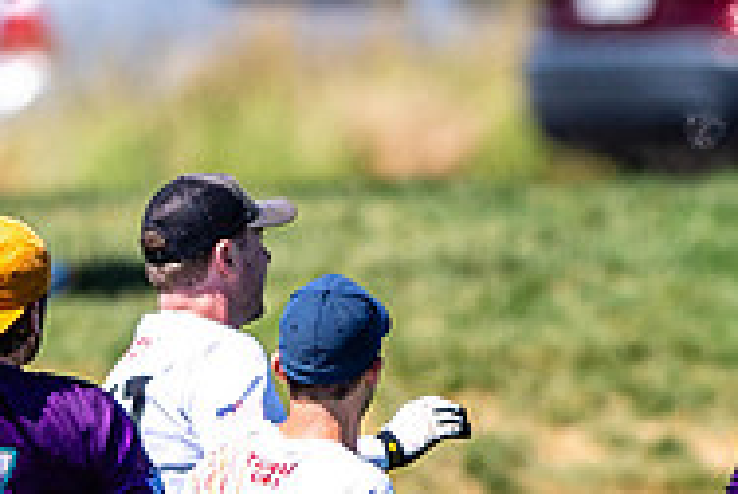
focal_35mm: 2444
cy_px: 540
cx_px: 958
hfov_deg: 0.8
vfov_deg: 0.6
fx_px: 50180
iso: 100
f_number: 2.8
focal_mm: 400
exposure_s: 1/2500
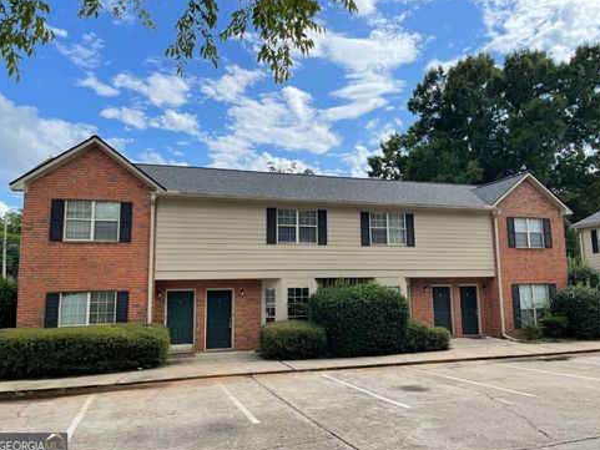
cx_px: 309
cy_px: 223
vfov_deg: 51.4
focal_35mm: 27
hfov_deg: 65.3
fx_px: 468
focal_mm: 5.1
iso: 32
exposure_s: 1/3788
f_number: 1.6
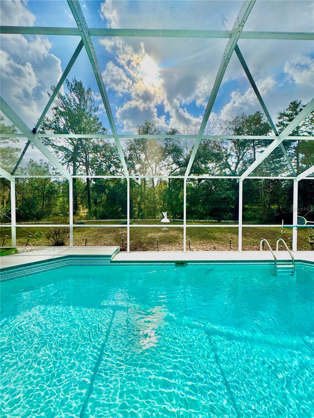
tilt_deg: -1.7
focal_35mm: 14
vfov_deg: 102.1
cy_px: 209
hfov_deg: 85.7
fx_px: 169
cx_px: 157
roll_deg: -0.1
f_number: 2.2
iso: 50
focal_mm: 2.22
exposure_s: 1/2146
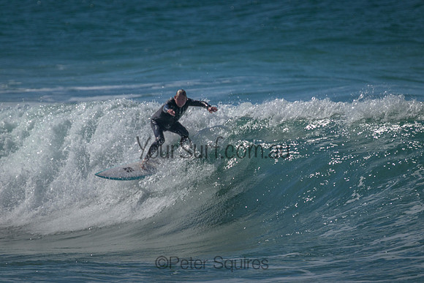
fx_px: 9424
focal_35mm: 800
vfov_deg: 1.7
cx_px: 212
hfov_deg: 2.6
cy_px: 142
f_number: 11
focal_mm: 800
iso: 1100
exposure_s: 1/2000
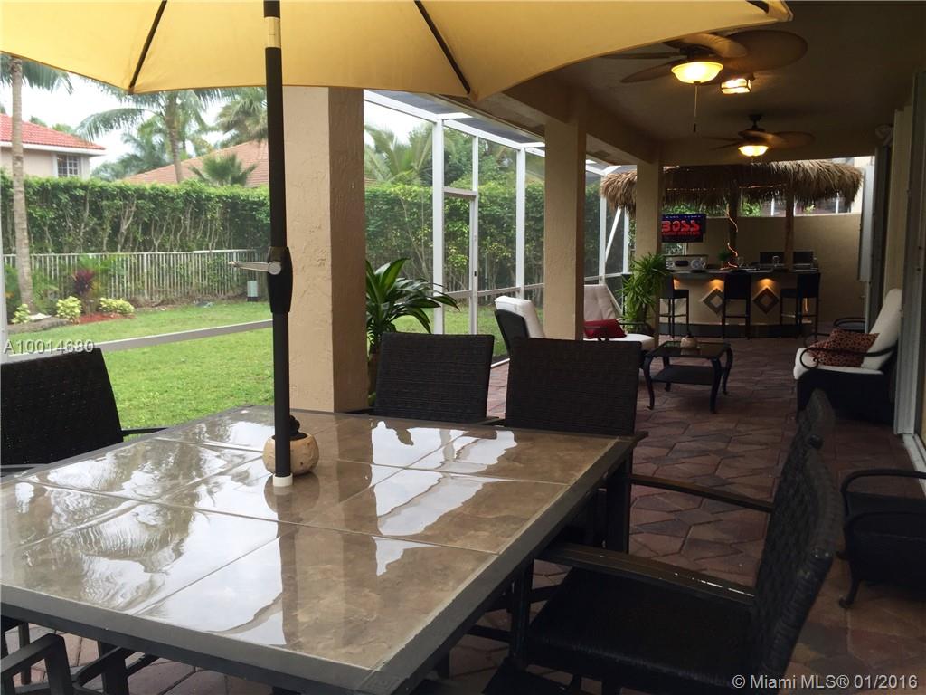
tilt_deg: -6.7
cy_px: 348
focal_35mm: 29
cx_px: 463
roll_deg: -1.2
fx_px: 776
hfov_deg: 61.7
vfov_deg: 48.2
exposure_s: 1/120
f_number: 2.2
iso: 50
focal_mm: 4.15
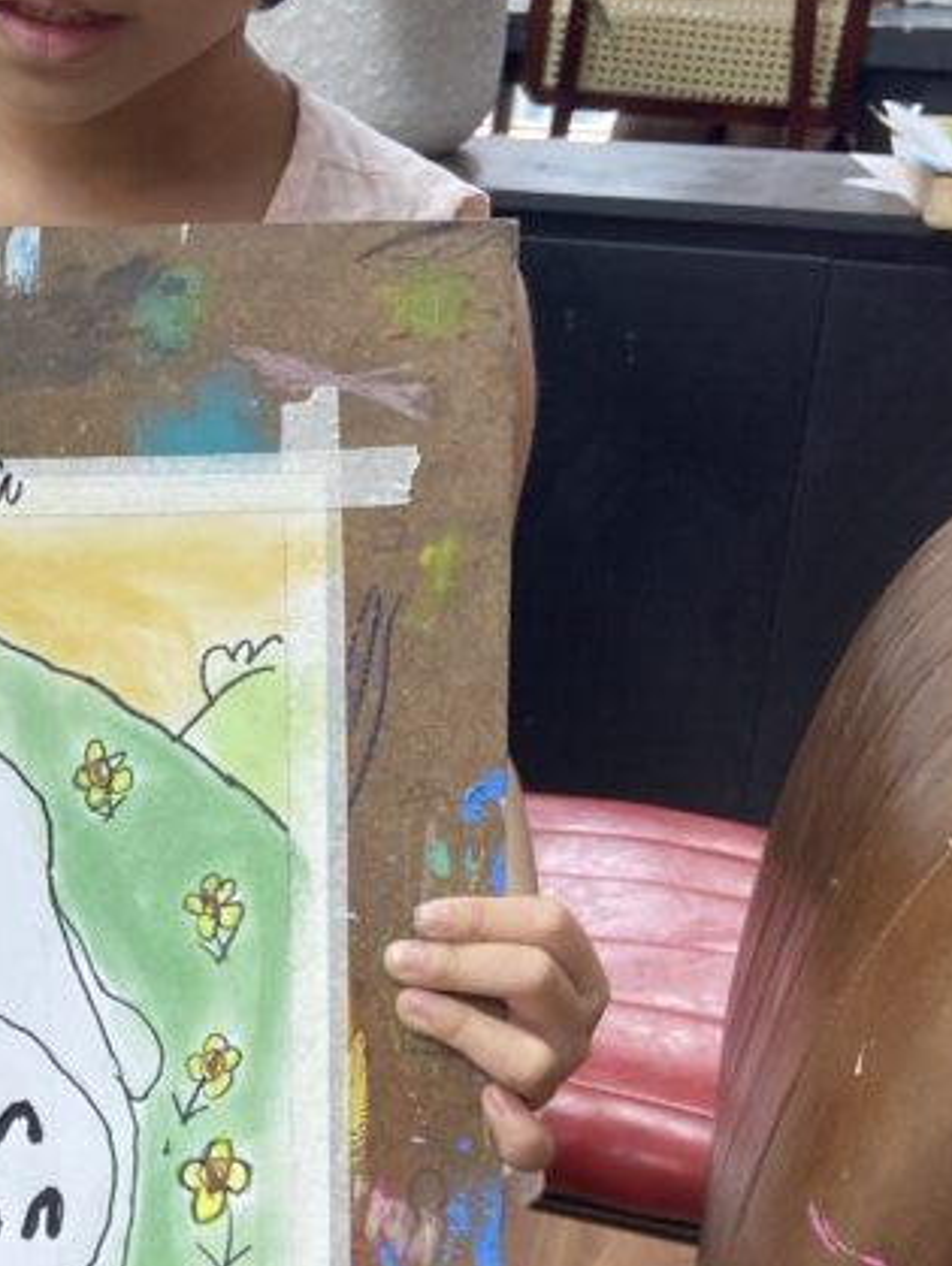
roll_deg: +0.4
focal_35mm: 62
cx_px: -160
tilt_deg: -20.3
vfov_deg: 31.2
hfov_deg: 22.1
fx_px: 2270
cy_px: 650
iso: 80
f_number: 1.8
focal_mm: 4.25
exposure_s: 1/100
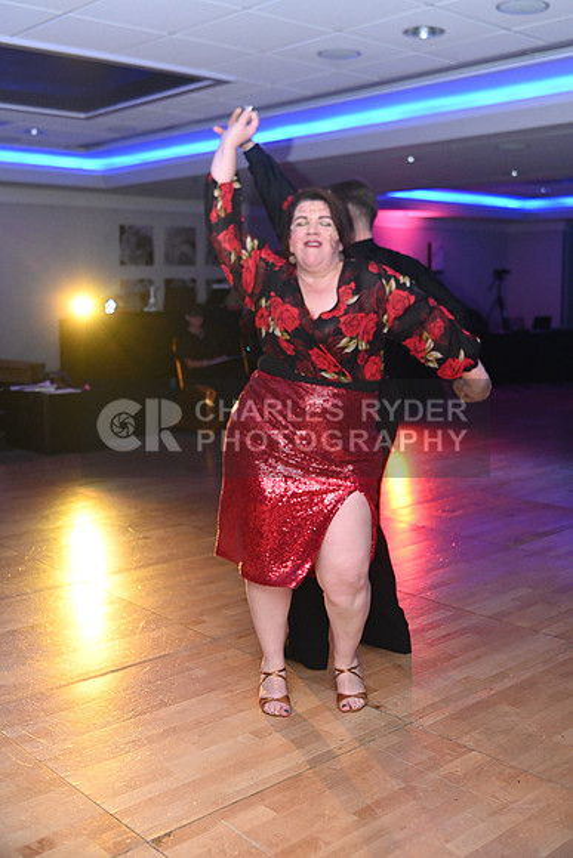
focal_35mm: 38
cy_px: 429
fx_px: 907
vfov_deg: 50.7
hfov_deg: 35.1
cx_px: 286
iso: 3200
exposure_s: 1/200
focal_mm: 38
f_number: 5
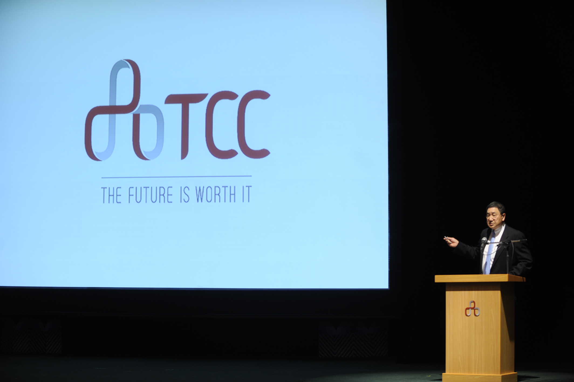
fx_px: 1195
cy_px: 191
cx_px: 287
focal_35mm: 75
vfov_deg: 18.2
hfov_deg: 27.0
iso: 800
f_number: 3.5
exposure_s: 1/100
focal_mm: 75
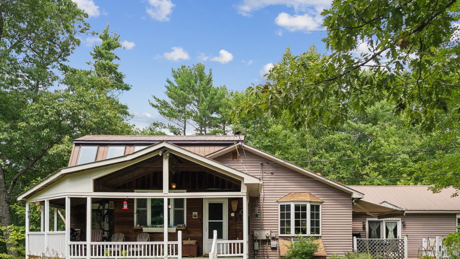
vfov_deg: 32.2
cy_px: 194
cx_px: 272
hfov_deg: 55.0
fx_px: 439
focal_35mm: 36
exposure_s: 1/250
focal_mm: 24
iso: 320
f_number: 7.1
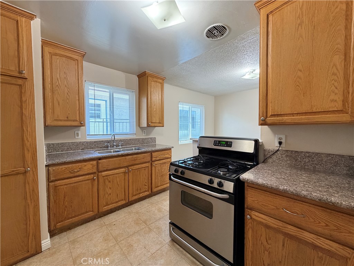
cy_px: 133
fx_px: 143
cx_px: 177
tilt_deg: -2.1
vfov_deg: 85.7
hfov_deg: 102.1
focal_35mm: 14
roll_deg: +1.1
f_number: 2.2
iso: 320
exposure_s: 1/60
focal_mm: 2.22
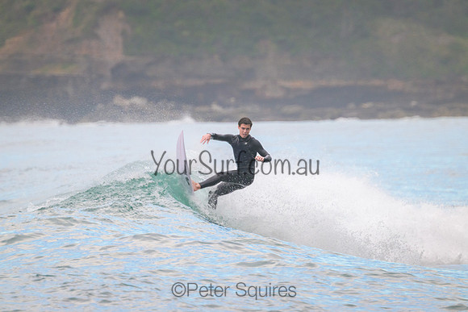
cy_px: 156
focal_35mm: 800
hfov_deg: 2.6
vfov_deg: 1.7
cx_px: 234
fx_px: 10402
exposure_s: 1/320
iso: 1600
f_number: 11
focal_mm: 800
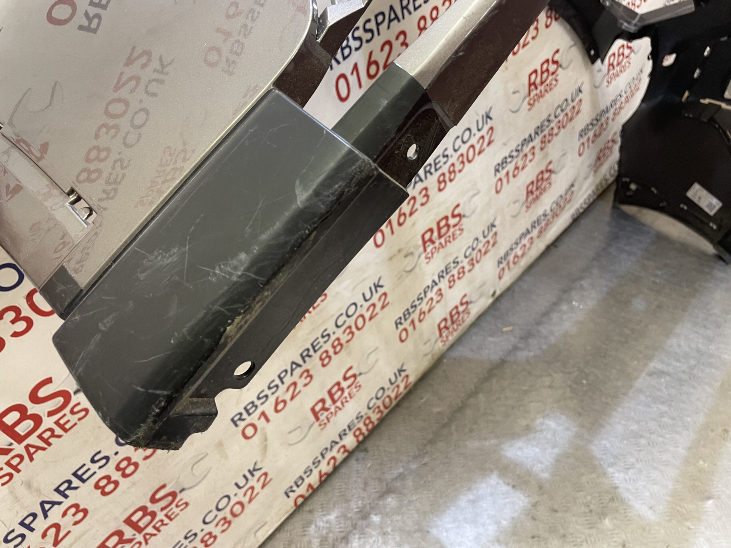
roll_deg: +10.6
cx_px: 366
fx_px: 549
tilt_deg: -41.5
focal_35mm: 26
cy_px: 274
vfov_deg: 53.1
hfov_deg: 67.3
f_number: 1.6
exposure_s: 1/50
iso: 125
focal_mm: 4.2
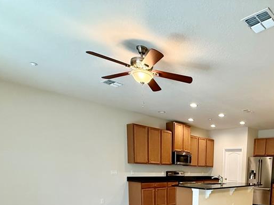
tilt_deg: -8.1
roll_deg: -2.1
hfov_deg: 58.7
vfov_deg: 43.0
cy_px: 204
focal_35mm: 28
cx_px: 218
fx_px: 222
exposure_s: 1/120
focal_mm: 2.22
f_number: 2.2
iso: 400
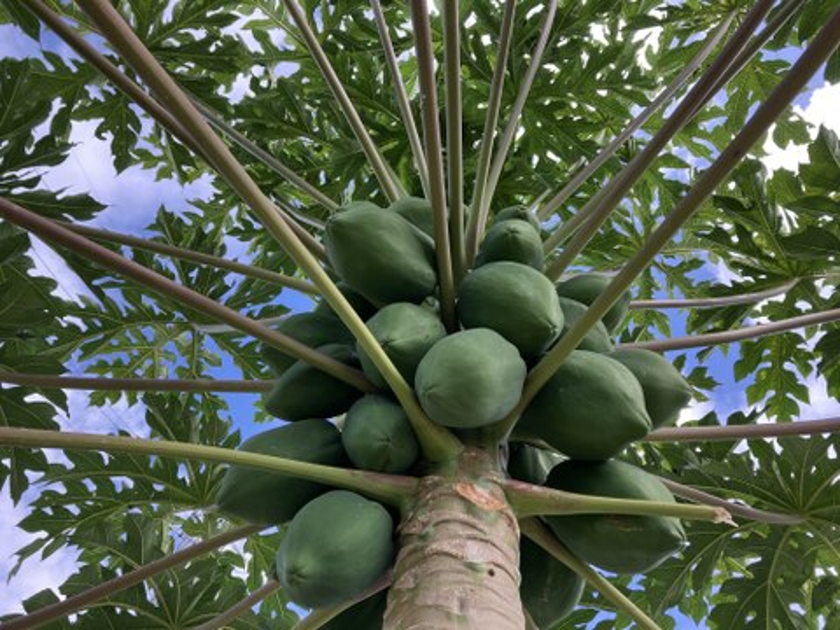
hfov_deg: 63.4
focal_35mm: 28
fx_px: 679
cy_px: 315
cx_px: 420
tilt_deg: +63.0
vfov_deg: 49.7
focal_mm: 3.99
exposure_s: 1/326
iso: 32
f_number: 1.8
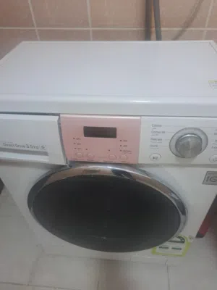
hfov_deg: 54.9
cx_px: 108
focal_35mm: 25
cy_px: 145
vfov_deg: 69.4
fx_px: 209
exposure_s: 1/60
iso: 320
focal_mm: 4.65
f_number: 1.8
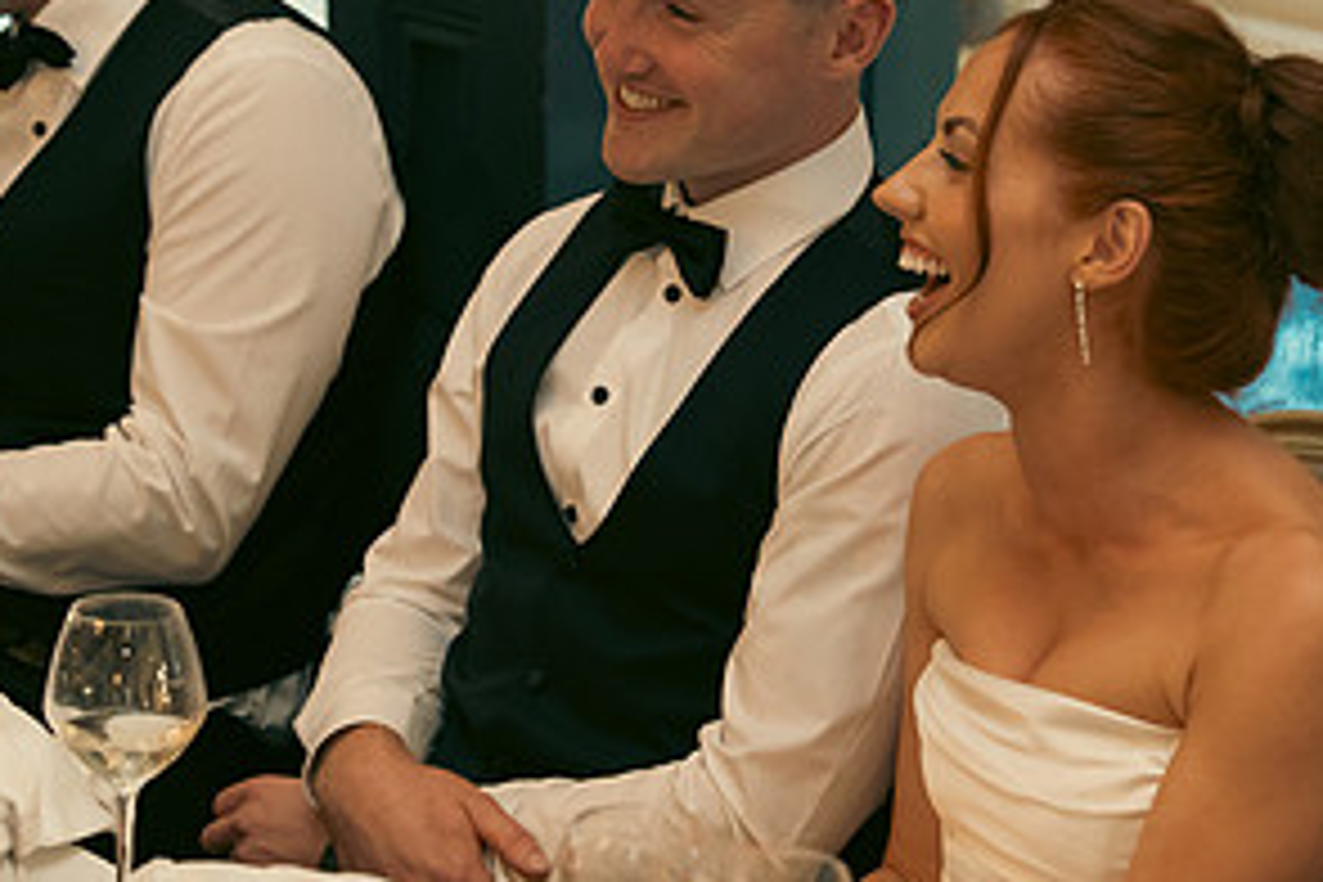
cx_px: 814
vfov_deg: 9.9
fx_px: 5071
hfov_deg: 14.9
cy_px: 398
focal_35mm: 138
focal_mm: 70
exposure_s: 1/160
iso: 2500
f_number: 3.5
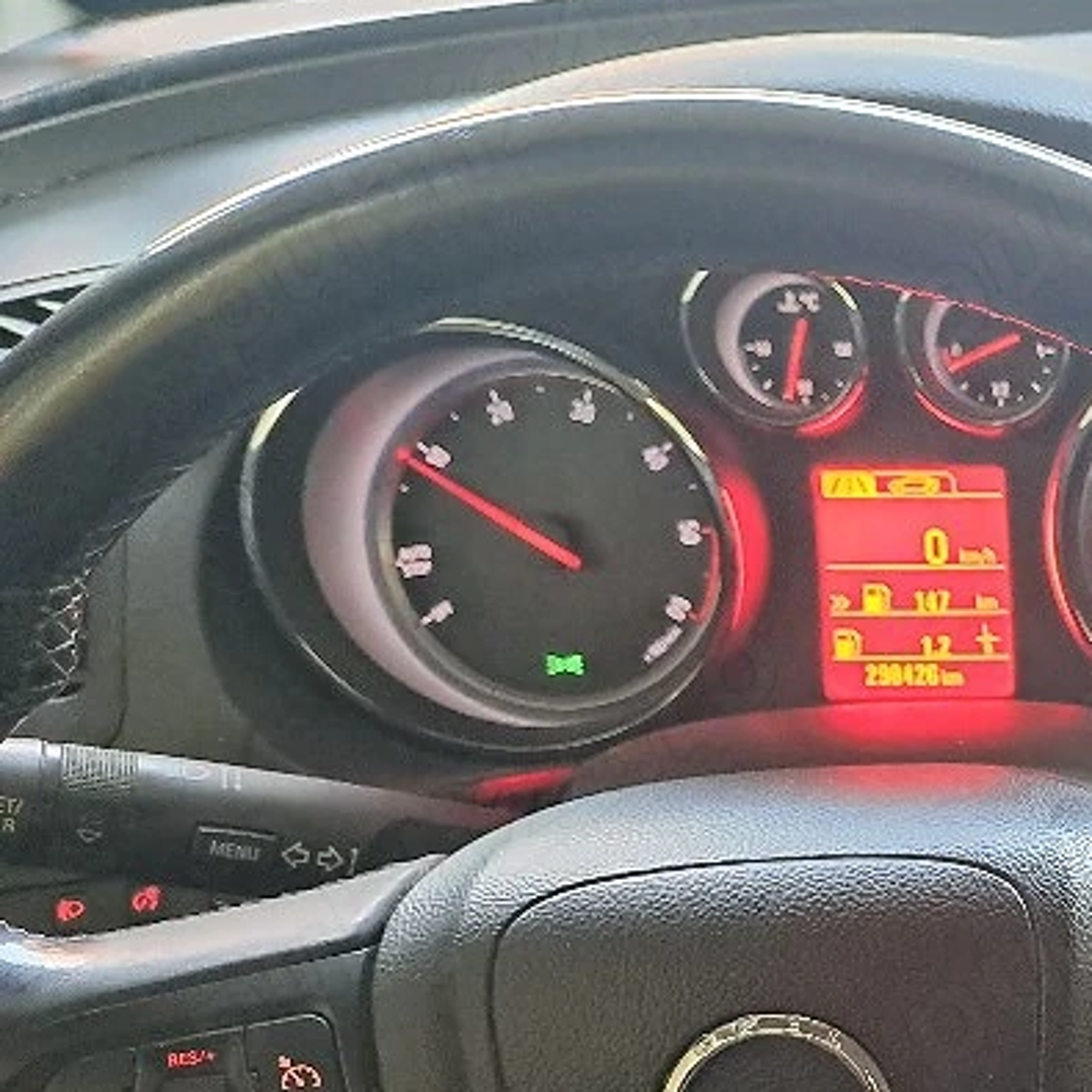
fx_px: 1999
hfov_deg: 26.4
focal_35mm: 56
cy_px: 871
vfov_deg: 29.9
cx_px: 1380
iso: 500
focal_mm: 4.65
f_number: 1.8
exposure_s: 1/20
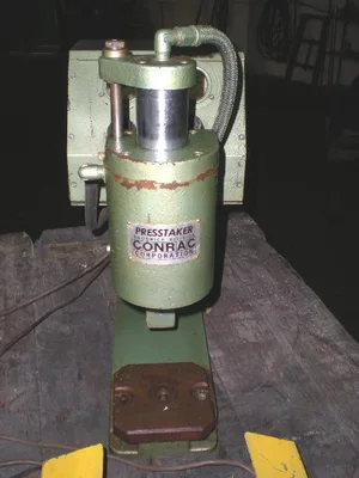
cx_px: 180
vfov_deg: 49.0
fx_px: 525
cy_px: 239
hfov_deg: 37.7
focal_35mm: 38
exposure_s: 1/60
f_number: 3.1
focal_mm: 6.3
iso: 64
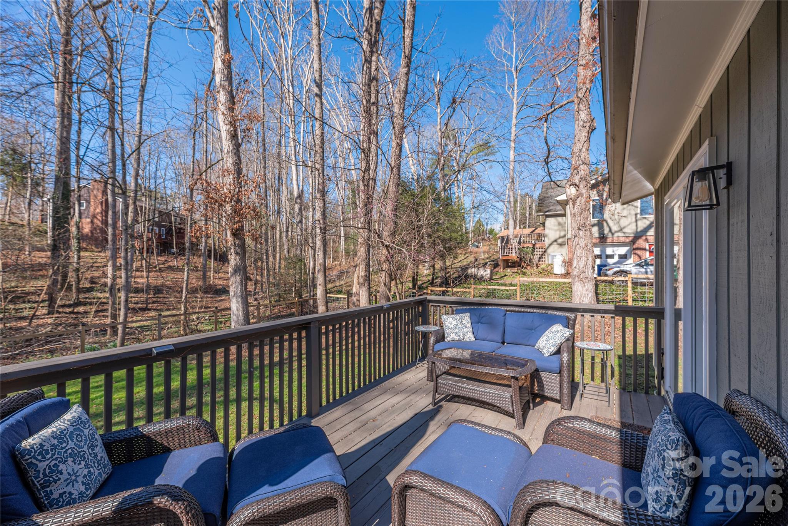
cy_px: 263
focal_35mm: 14
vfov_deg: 81.2
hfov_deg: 104.2
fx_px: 306
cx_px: 394
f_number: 7.1
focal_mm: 14
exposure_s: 1/1600
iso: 320
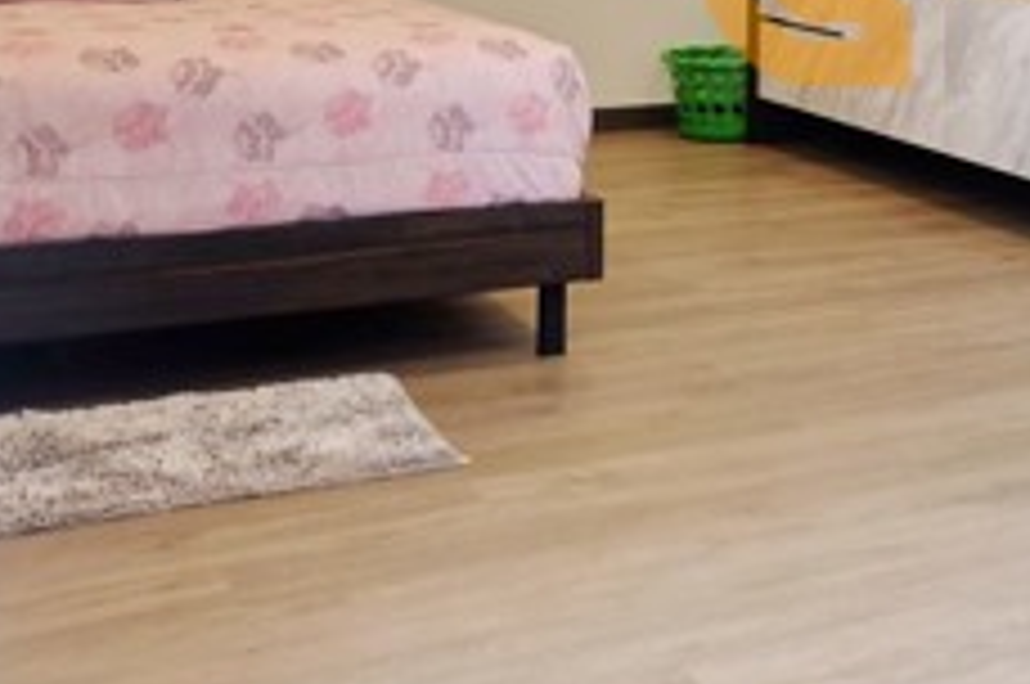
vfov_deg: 20.7
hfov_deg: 27.9
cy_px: -32
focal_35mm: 63
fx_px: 1800
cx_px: 1237
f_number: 3.5
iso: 200
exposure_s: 1/20
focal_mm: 16
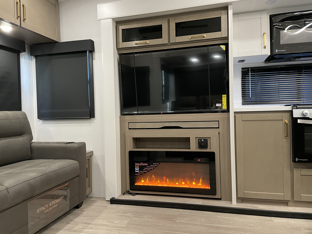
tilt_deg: -1.1
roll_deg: +0.3
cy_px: 117
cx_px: 156
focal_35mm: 26
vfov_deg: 53.1
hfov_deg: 67.3
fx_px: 234
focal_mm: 4.2
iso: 400
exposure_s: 1/52
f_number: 1.6
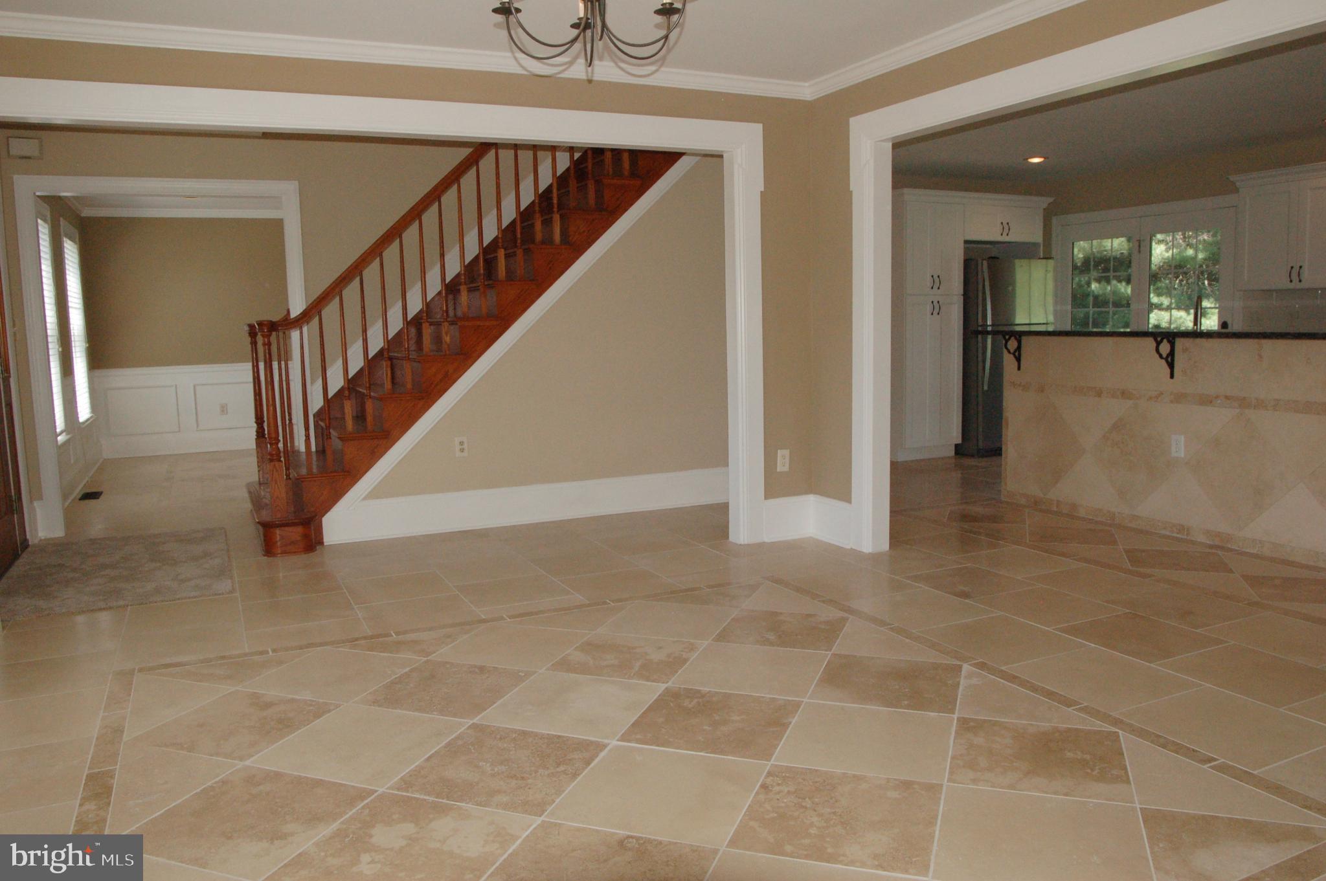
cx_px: 663
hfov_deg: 70.5
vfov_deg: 50.3
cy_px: 440
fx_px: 938
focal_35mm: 26
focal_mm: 17
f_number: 13
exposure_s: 1/100
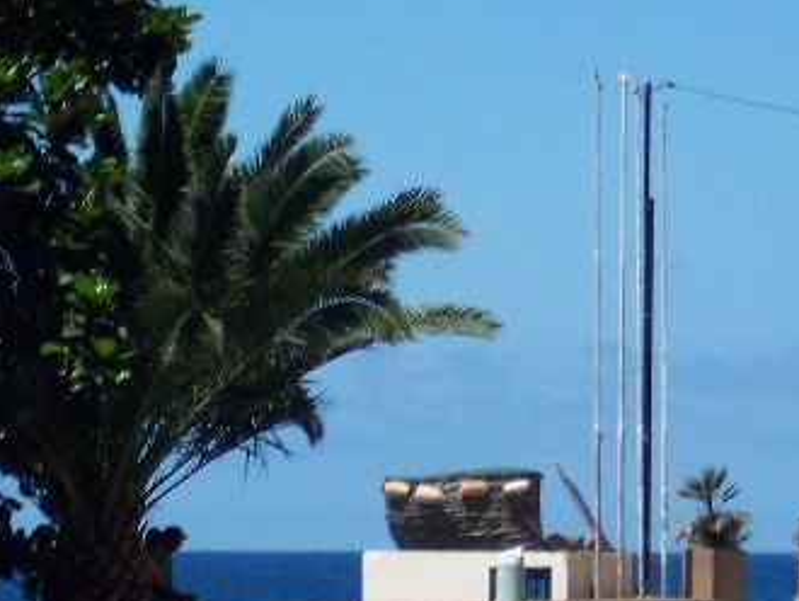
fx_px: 6375
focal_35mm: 276
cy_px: 414
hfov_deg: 7.2
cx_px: 579
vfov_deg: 5.4
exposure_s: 1/700
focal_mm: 24
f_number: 4.8
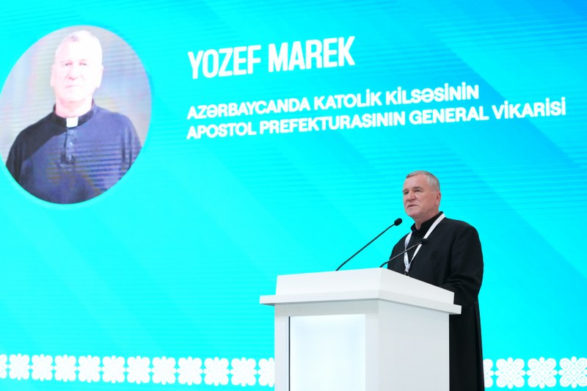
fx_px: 1141
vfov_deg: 19.4
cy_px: 196
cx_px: 294
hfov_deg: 28.8
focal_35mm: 70
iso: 4000
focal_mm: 70
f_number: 4
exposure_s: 1/200
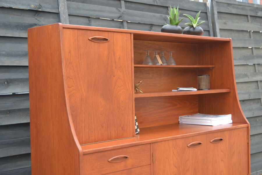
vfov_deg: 23.8
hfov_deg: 35.1
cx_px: 131
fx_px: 415
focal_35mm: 57
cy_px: 88
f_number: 5.6
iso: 360
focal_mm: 38
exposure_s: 1/125
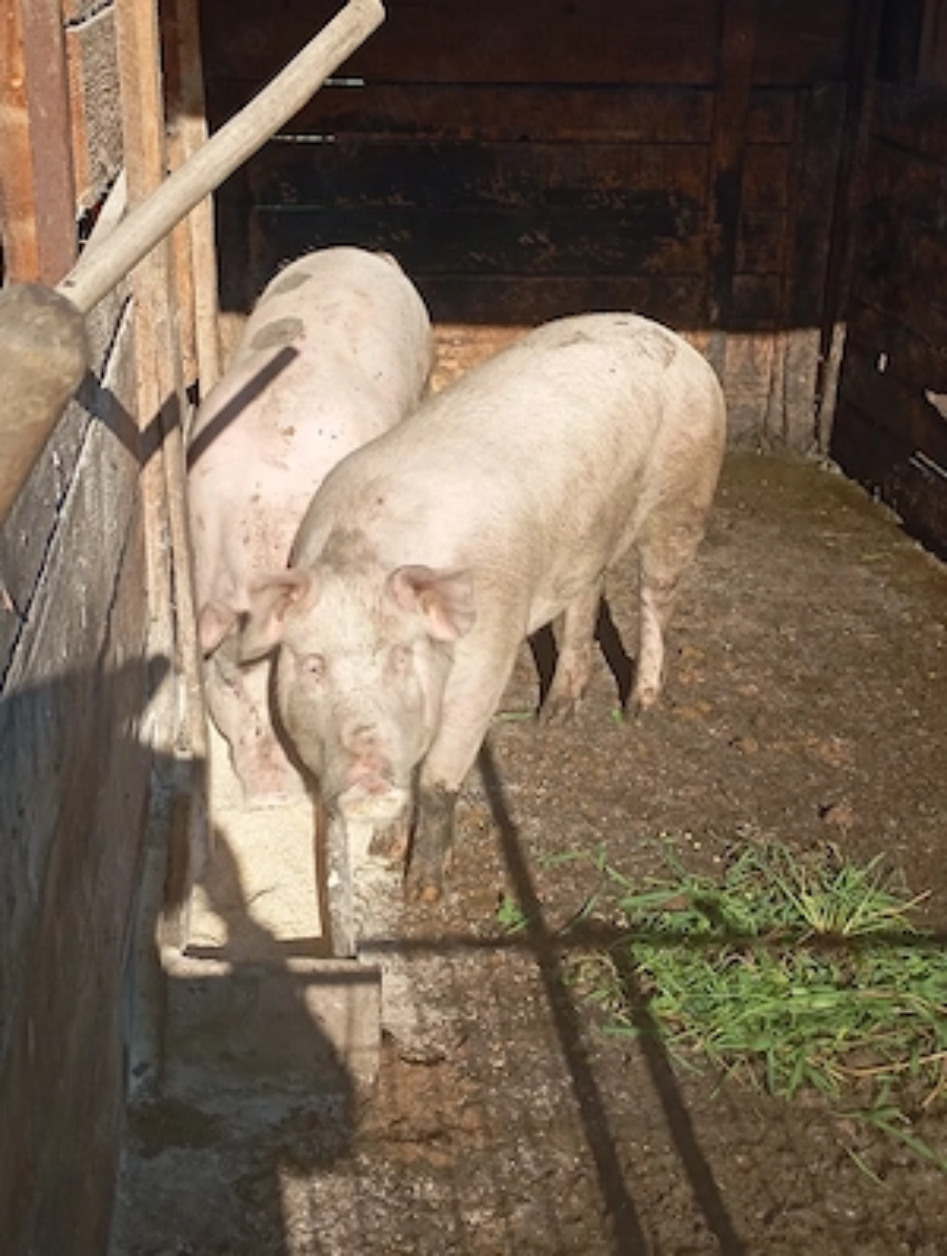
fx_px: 1527
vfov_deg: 44.7
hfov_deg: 34.5
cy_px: 628
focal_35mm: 42
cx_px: 474
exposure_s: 1/556
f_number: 1.8
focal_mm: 4.27
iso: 101
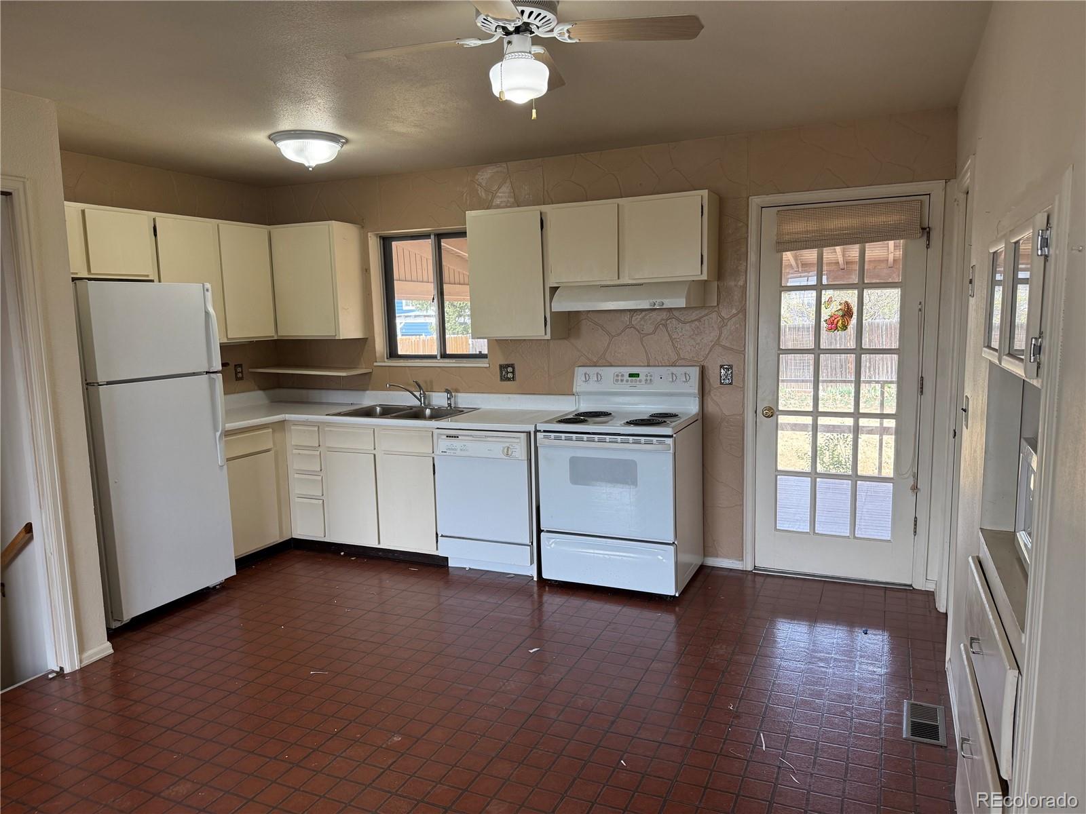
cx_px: 543
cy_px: 407
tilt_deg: -7.5
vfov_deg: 56.8
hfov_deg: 71.6
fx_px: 753
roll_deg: +1.6
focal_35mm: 24
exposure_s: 1/225
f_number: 1.78
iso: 125
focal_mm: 6.76
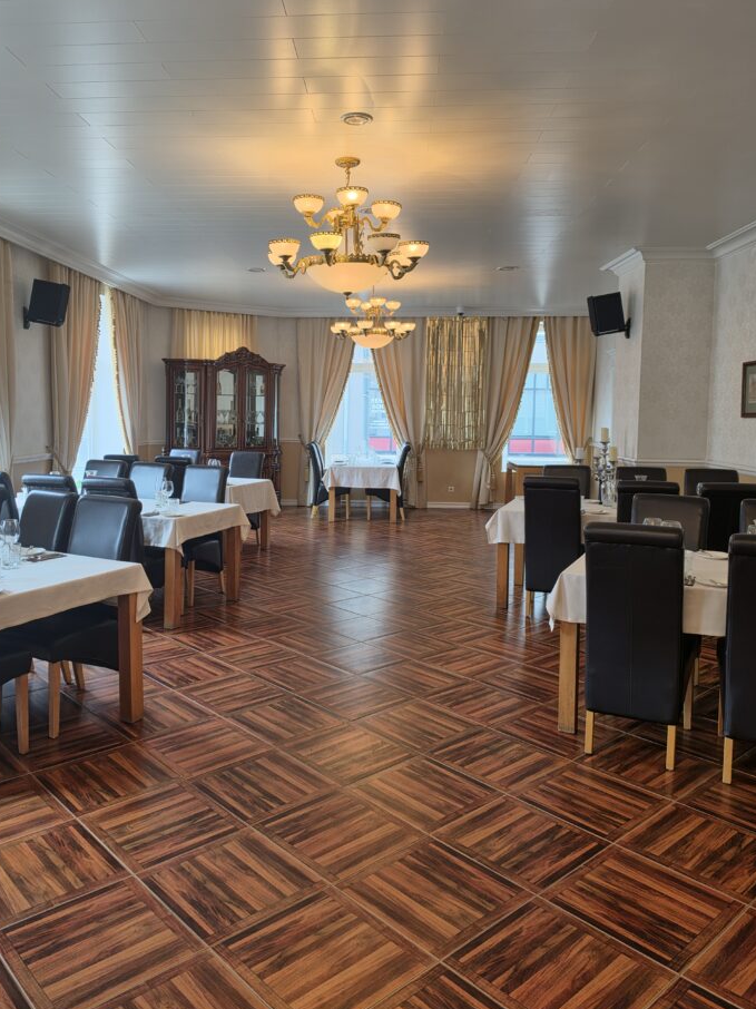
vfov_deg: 67.2
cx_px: 340
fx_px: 757
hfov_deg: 52.9
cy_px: 454
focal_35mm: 26
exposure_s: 1/100
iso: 40
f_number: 1.4
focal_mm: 6.5
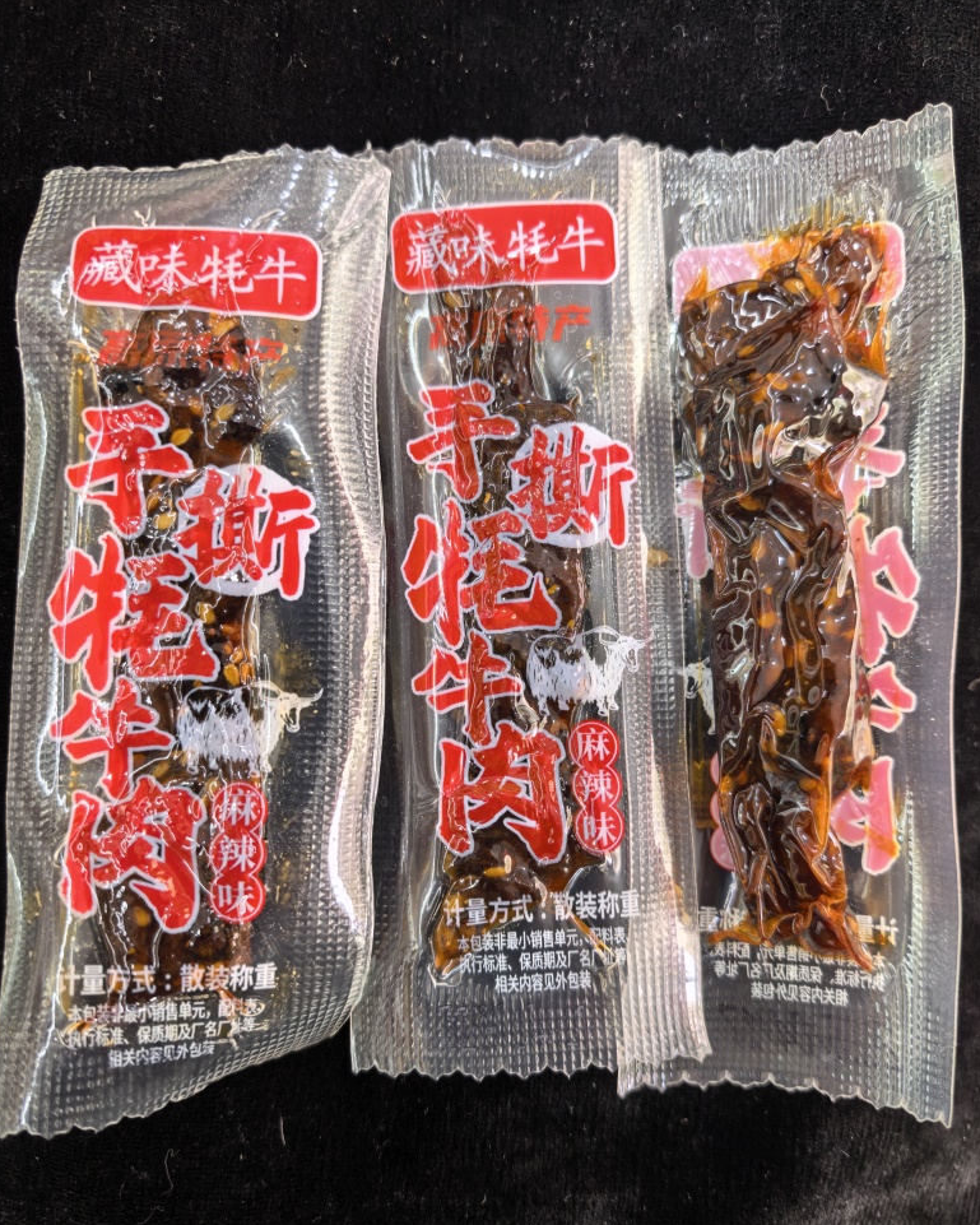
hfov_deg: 54.9
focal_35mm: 26
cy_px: 656
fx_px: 942
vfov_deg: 65.9
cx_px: 484
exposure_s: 1/50
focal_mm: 6.98
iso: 160
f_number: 2
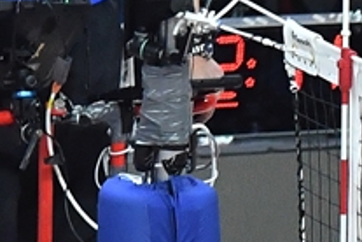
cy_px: 543
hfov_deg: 1.2
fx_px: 17455
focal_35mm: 1736
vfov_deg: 0.8
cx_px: 686
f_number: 4
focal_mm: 150
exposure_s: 1/1000
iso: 2000
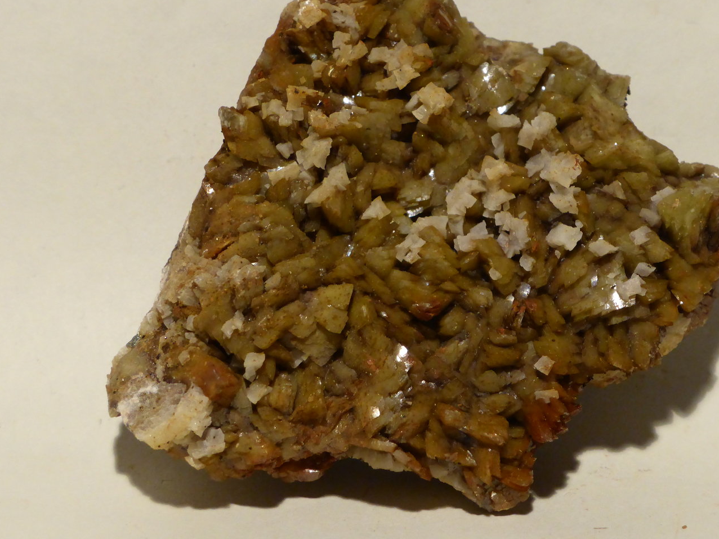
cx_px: 438
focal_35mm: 99
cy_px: 237
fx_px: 2056
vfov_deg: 14.9
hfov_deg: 19.8
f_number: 5
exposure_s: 1/50
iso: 400
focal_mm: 13.3
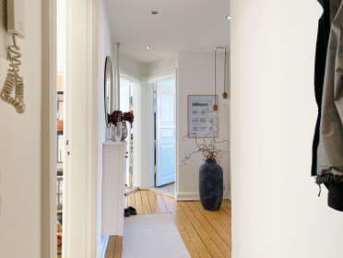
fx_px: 258
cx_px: 172
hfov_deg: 67.2
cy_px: 129
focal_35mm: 26
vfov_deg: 53.2
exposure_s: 1/100
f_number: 1.8
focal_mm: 4.25
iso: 125
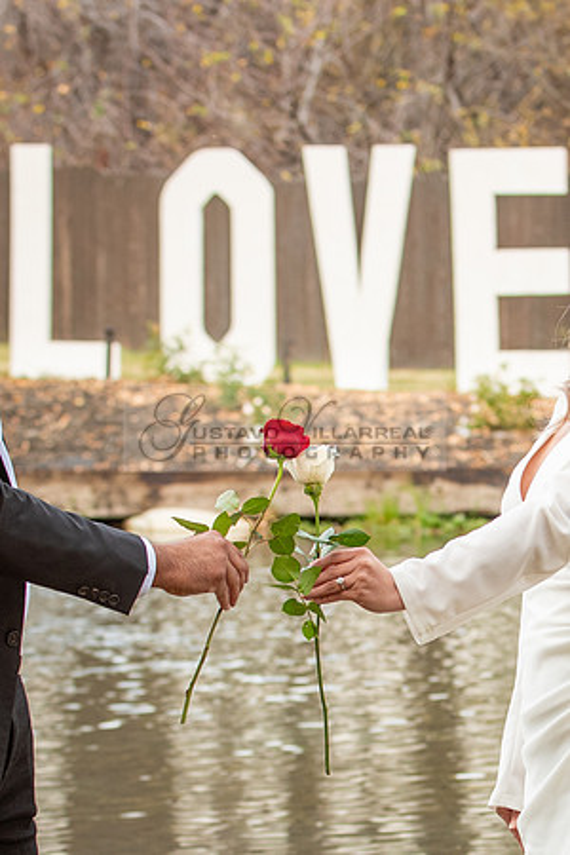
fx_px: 5979
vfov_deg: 8.2
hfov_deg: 5.5
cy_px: 672
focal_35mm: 252
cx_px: 485
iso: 250
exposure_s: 1/200
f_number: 3.5
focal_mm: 70
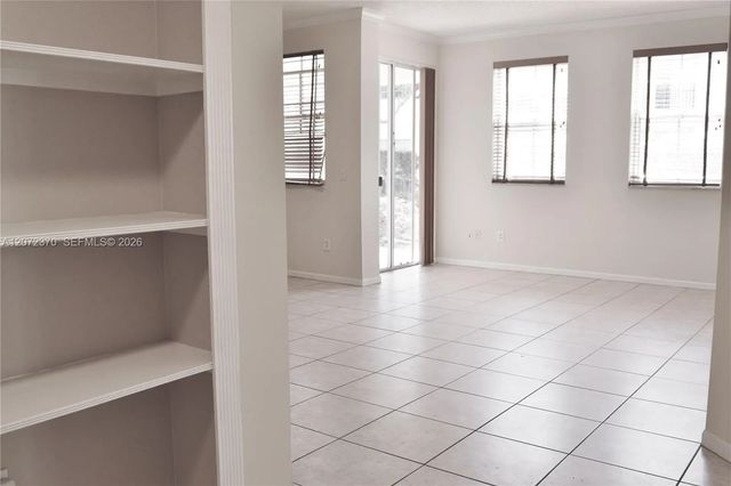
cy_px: 243
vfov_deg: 39.9
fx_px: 670
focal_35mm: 33
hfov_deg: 57.2
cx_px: 366
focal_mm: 22
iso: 400
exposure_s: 1/60
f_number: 8
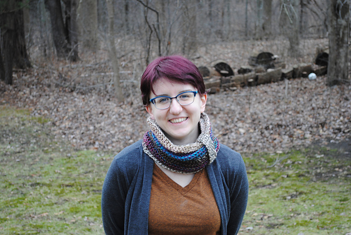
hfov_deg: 26.0
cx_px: 176
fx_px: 761
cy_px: 118
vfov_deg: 17.5
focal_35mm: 78
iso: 400
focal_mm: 52
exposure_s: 1/30
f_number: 5.6
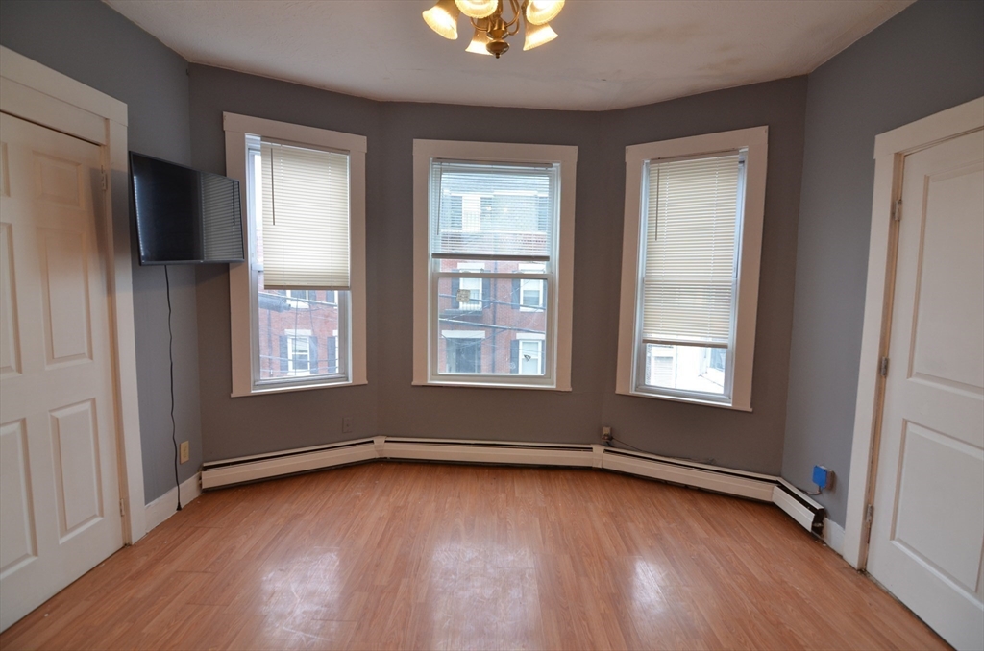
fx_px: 450
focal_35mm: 16
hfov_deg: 95.1
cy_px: 326
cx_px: 492
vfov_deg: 71.8
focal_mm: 11
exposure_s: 1/80
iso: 400
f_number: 4.5
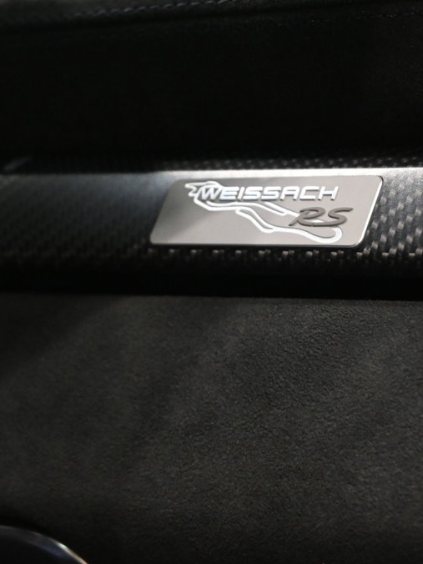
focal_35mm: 103
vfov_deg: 19.1
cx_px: 182
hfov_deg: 14.4
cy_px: 284
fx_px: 1674
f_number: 6
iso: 3200
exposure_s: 1/80
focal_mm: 47
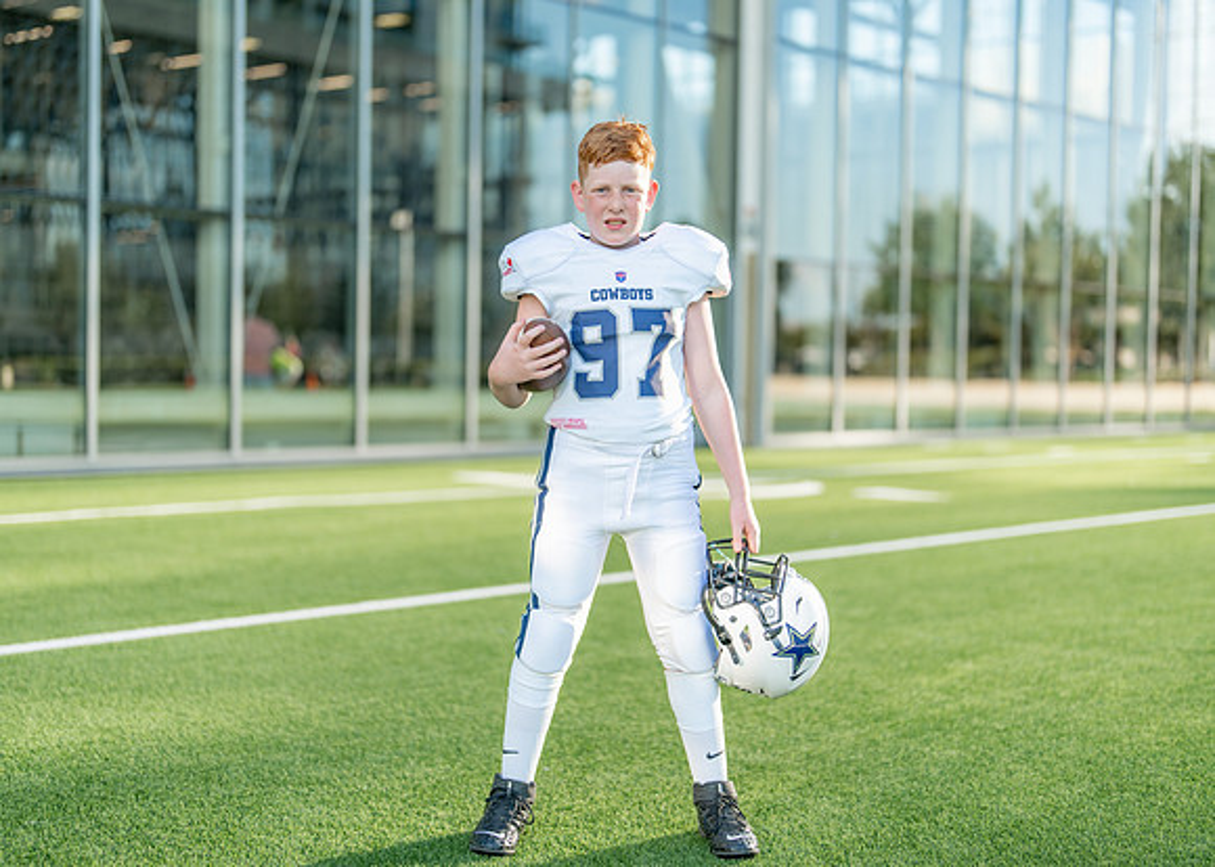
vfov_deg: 26.3
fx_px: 1853
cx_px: 620
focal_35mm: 54
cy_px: 433
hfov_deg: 36.3
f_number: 1.2
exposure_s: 1/2000
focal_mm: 50
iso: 100
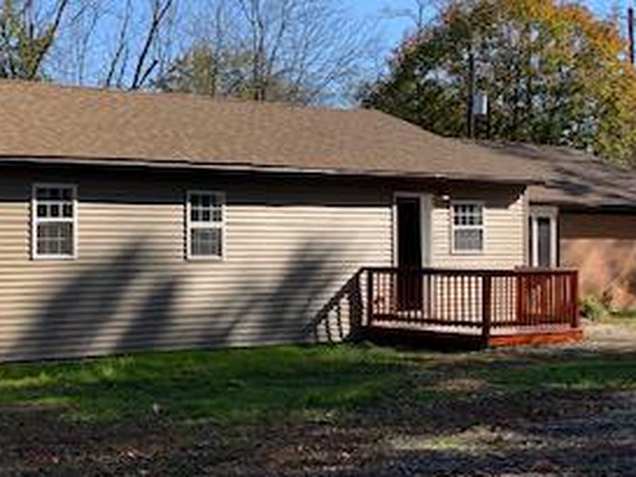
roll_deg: +0.5
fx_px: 1121
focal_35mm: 61
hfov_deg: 30.1
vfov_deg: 24.0
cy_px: 223
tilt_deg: +0.7
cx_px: 42
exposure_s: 1/1314
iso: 25
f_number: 1.8
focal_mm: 4.25
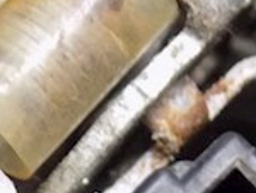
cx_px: 135
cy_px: 313
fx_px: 1452
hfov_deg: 10.1
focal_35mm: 196
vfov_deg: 7.4
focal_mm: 8.1
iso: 400
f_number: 3.7
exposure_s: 1/13
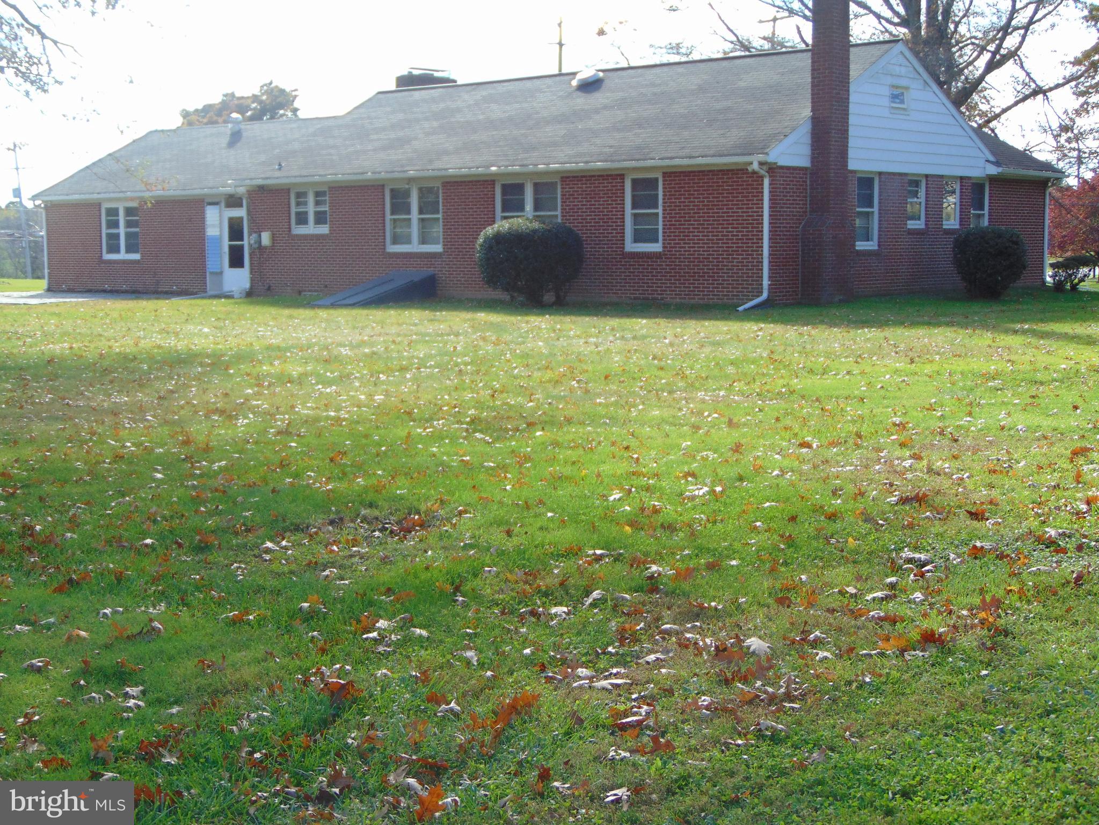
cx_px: 550
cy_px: 412
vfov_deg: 29.1
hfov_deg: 38.2
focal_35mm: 50
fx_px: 1588
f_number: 3.5
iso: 80
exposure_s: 1/250
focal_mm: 9
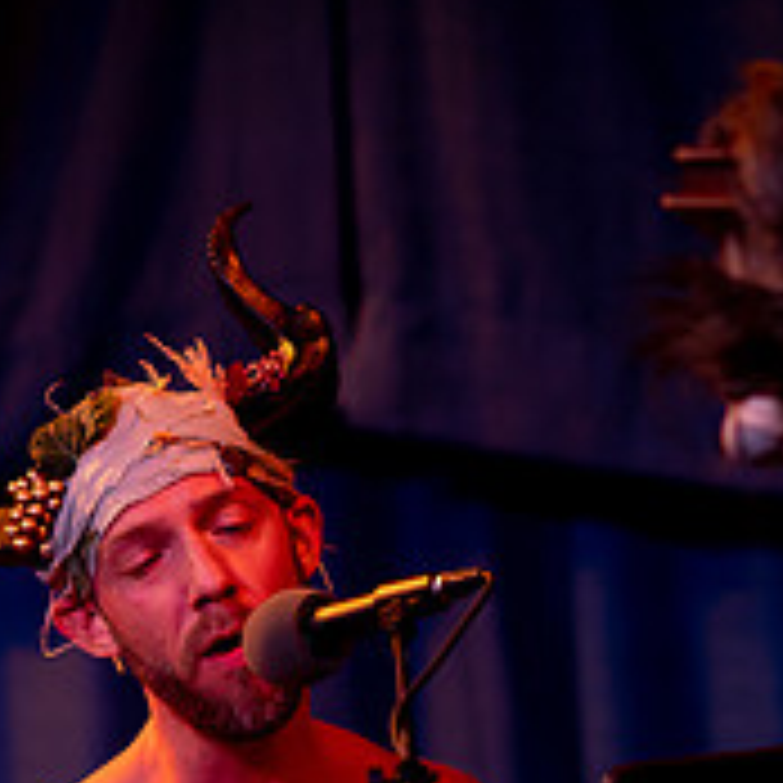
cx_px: 549
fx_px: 7601
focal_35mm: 297
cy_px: 734
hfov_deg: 5.9
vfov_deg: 5.9
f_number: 2
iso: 1600
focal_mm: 105
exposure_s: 1/200
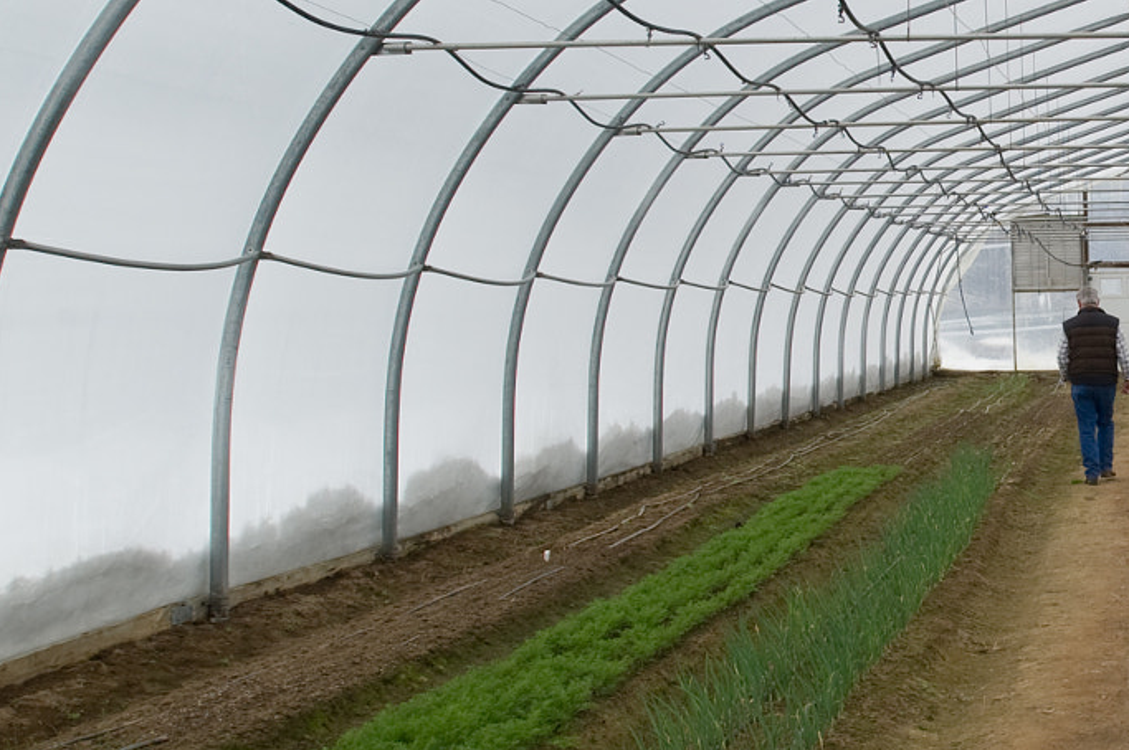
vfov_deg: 26.3
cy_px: 267
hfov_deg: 35.3
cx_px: 1121
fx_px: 1598
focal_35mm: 51
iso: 400
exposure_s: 1/400
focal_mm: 17
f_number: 10
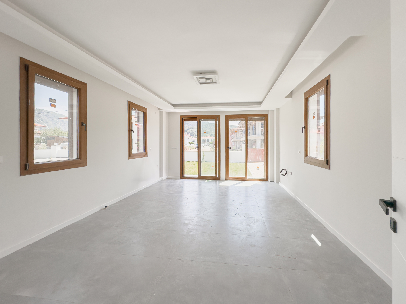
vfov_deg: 85.7
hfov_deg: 102.1
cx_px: 203
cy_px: 152
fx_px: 164
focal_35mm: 14
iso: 40
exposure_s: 1/460
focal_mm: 2.22
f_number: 2.2
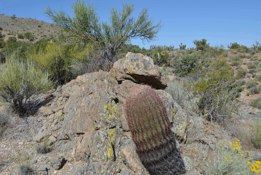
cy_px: 88
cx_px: 130
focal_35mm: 36
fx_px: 261
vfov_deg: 36.9
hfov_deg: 53.1
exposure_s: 1/1600
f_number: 6.3
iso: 400
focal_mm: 24
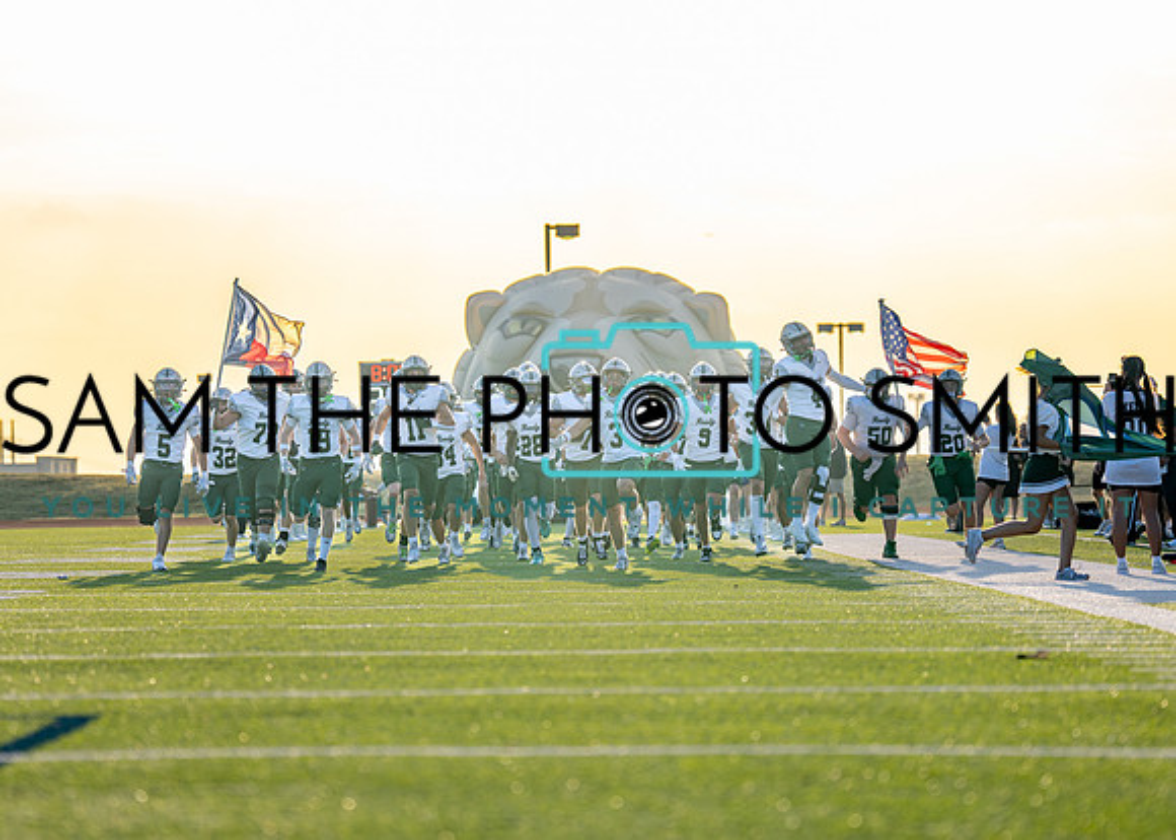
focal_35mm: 172
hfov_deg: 11.7
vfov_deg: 8.4
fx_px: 5749
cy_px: 431
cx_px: 668
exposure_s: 1/4000
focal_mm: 129
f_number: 2.8
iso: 320
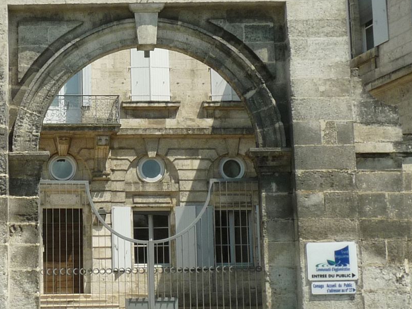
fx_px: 964
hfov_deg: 23.9
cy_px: 95
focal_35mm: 81
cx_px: 108
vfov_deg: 18.1
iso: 100
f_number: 5.6
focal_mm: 4.8
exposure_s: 1/500
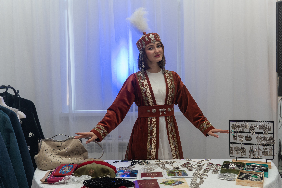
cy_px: 100
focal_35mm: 33
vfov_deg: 39.4
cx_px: 152
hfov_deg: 56.5
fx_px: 262
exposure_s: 1/200
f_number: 3.5
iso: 640
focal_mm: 28
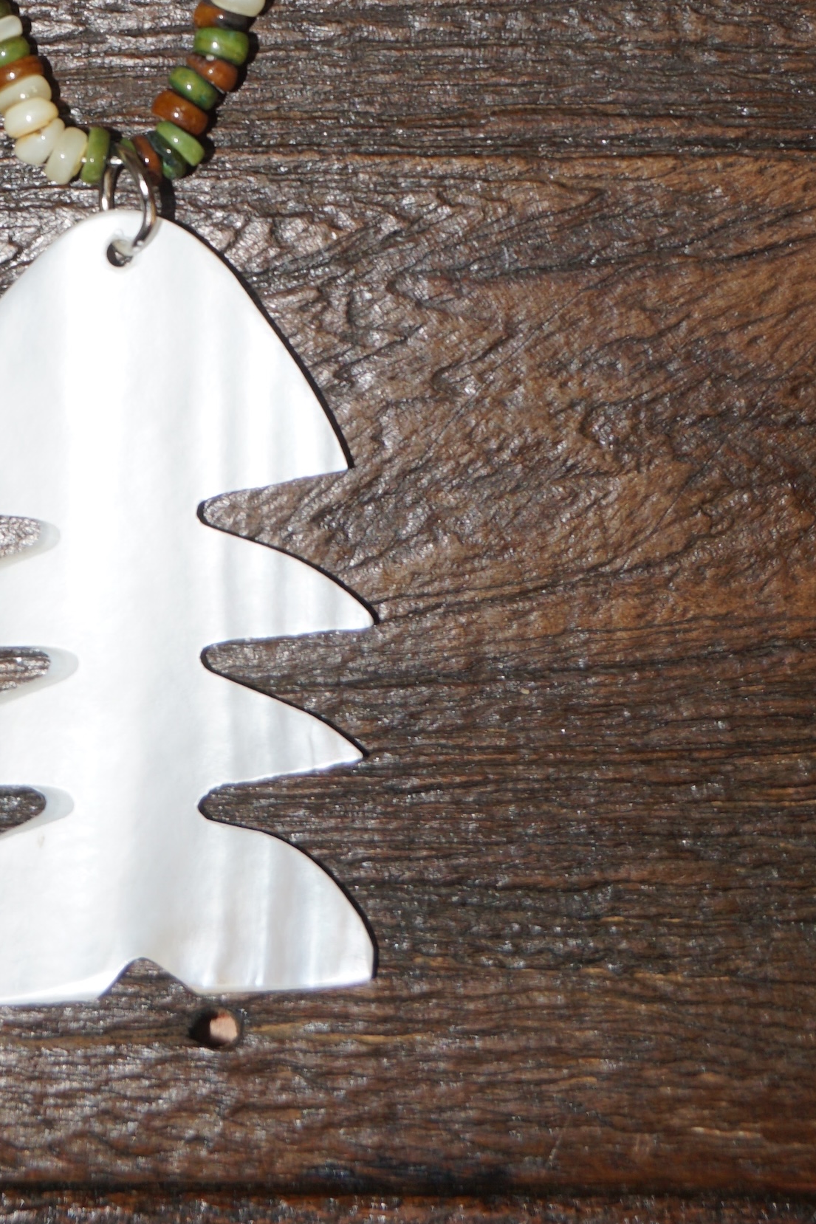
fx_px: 2584
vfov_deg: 24.7
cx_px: 142
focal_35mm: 76
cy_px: -154
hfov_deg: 17.8
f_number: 4
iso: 100
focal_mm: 20
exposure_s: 1/60
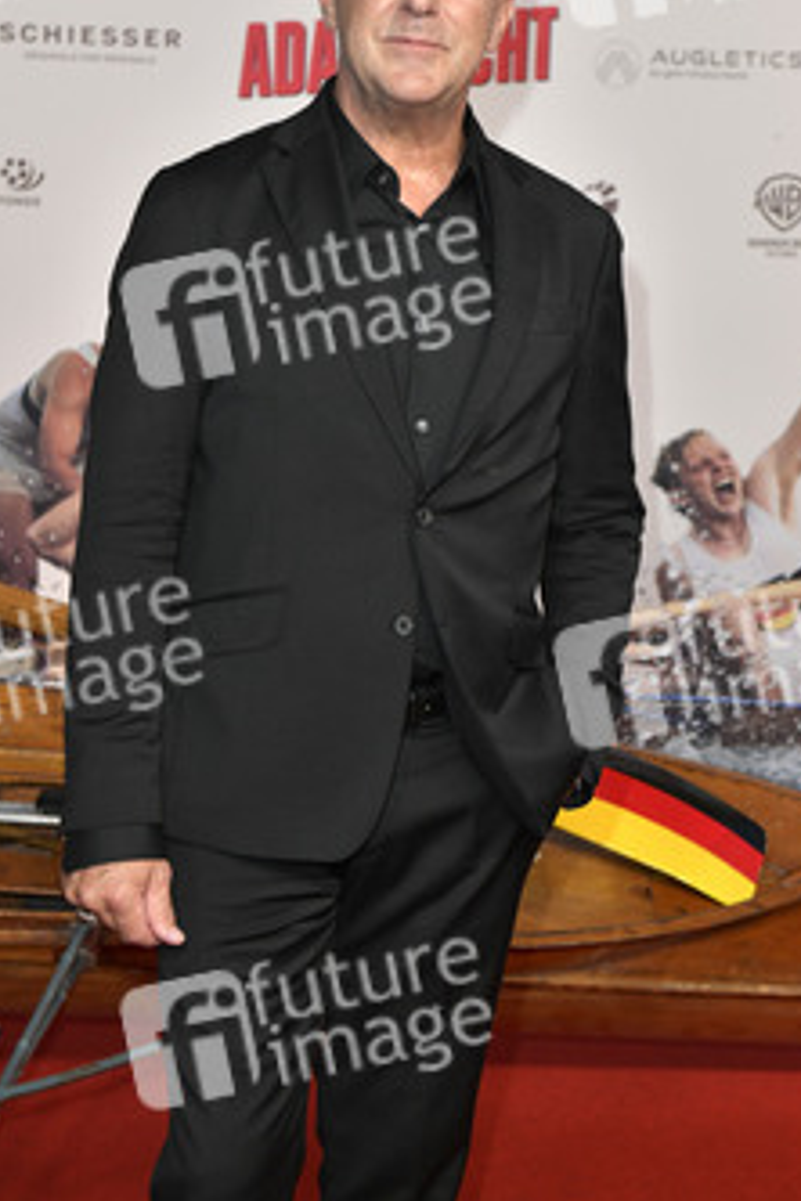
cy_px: 483
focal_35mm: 72
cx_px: 411
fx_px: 2403
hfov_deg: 18.9
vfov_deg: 28.0
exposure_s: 1/160
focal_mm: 60
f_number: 7.1
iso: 1600
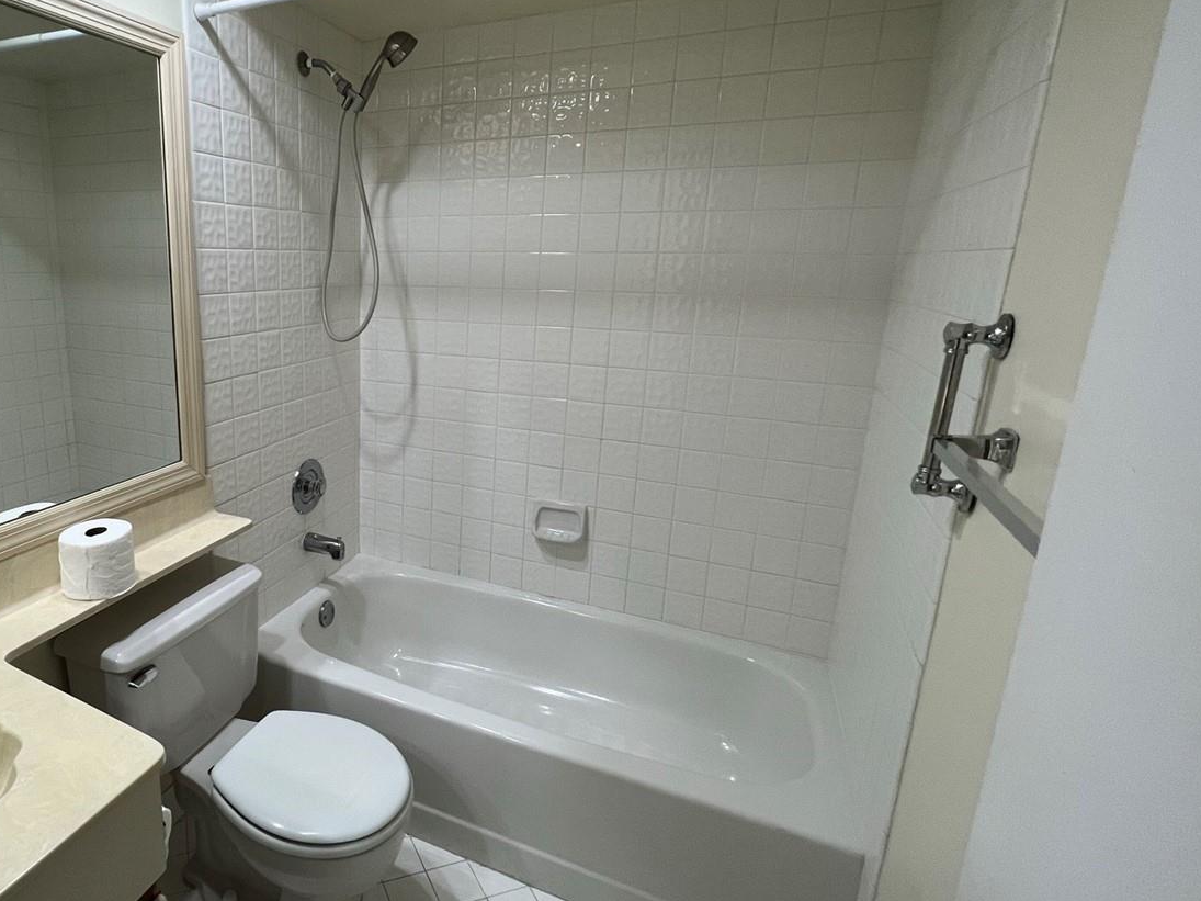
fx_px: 659
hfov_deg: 80.9
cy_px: 420
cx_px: 372
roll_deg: -1.1
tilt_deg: -13.0
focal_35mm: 19
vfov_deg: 68.6
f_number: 1.8
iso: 160
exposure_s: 1/120
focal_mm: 1.57
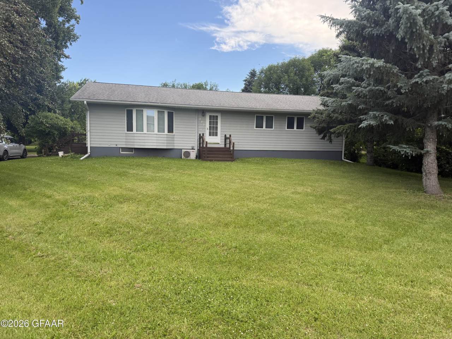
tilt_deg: -4.6
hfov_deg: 71.6
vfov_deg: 56.8
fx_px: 313
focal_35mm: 24
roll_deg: -0.7
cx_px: 226
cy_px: 170
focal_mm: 6.76
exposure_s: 1/1192
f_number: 1.78
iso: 100
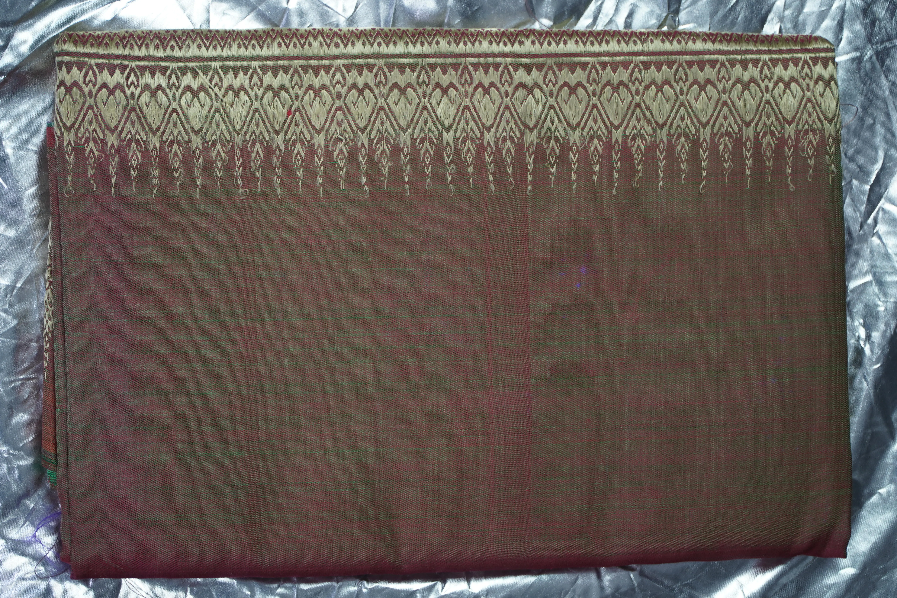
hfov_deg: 20.6
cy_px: 299
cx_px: 448
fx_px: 2467
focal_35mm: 99
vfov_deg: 13.8
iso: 160
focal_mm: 66
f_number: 4
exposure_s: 1/100
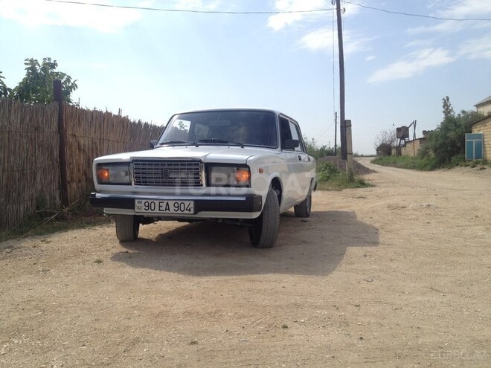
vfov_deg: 40.7
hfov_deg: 52.6
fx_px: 496
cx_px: 246
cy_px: 184
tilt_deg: -4.5
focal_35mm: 35
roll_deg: -0.3
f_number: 2.4
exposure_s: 1/1783
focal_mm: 4.28
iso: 50
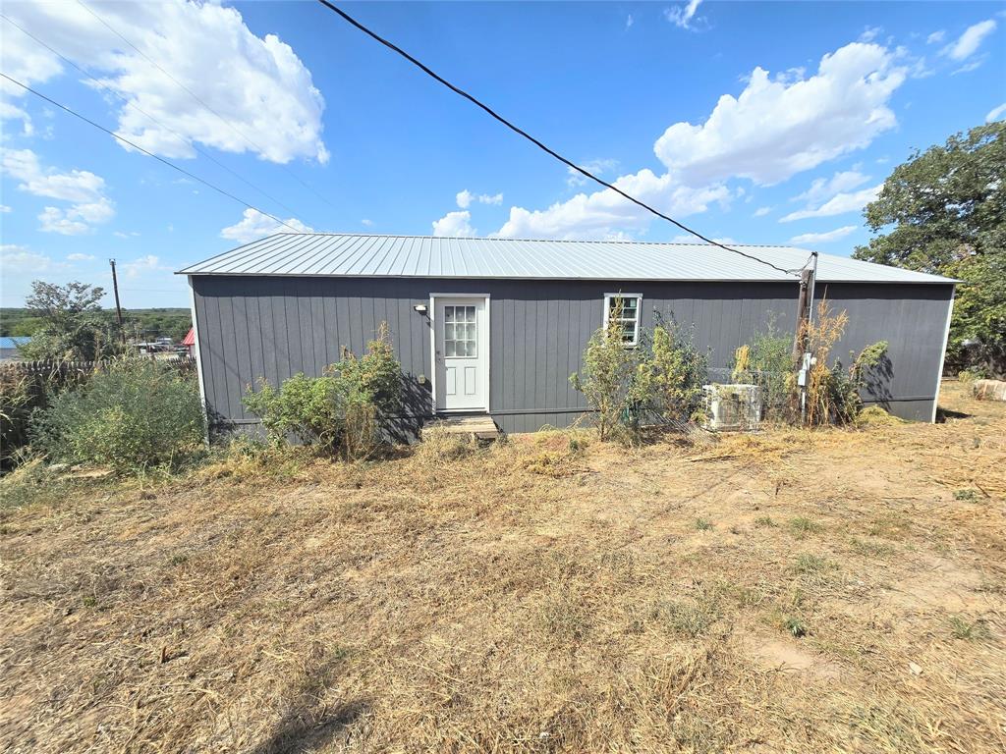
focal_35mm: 13
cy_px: 377
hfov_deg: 106.2
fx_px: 378
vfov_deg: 89.9
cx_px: 503
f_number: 2.2
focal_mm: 2.2
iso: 50
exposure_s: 1/2537
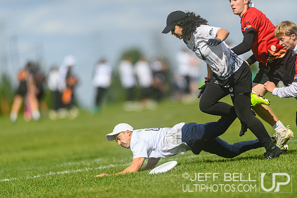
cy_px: 99
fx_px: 3301
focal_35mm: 400
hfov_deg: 5.2
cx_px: 148
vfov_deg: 3.4
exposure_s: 1/1600
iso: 100
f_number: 3.2
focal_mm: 400
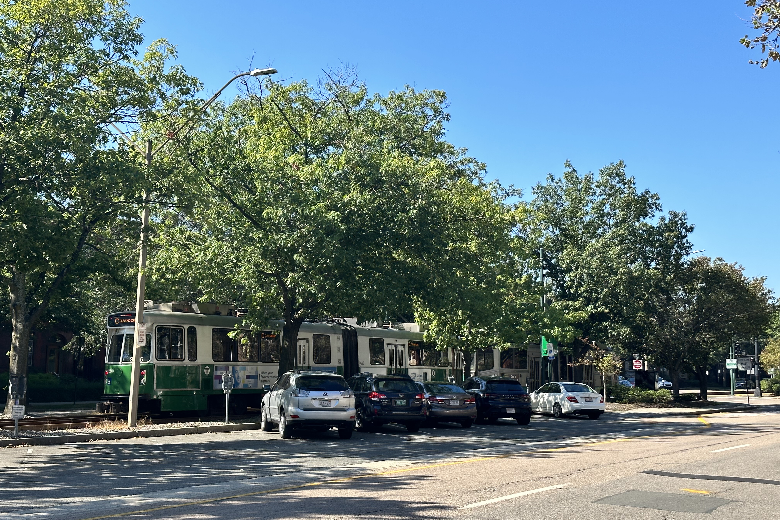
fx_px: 1083
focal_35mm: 50
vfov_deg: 27.0
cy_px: 260
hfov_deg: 39.6
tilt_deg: +5.6
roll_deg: -1.3
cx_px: 390
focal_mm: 6.86
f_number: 1.78
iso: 64
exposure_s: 1/1815
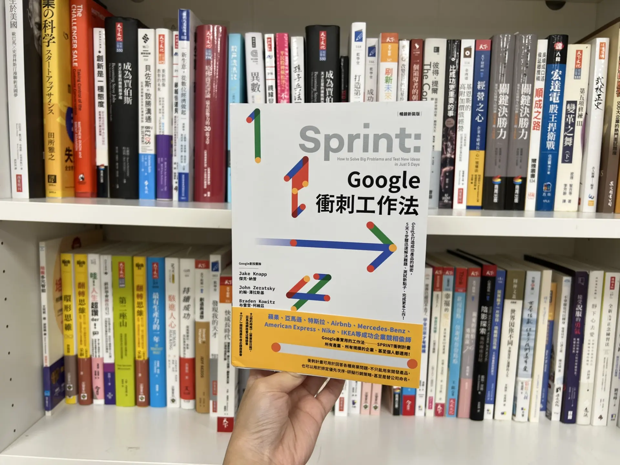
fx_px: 466
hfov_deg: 67.3
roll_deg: -1.6
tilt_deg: -7.2
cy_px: 232
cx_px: 310
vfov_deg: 53.1
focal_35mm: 26
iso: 64
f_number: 1.5
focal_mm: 5.7
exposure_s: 1/120
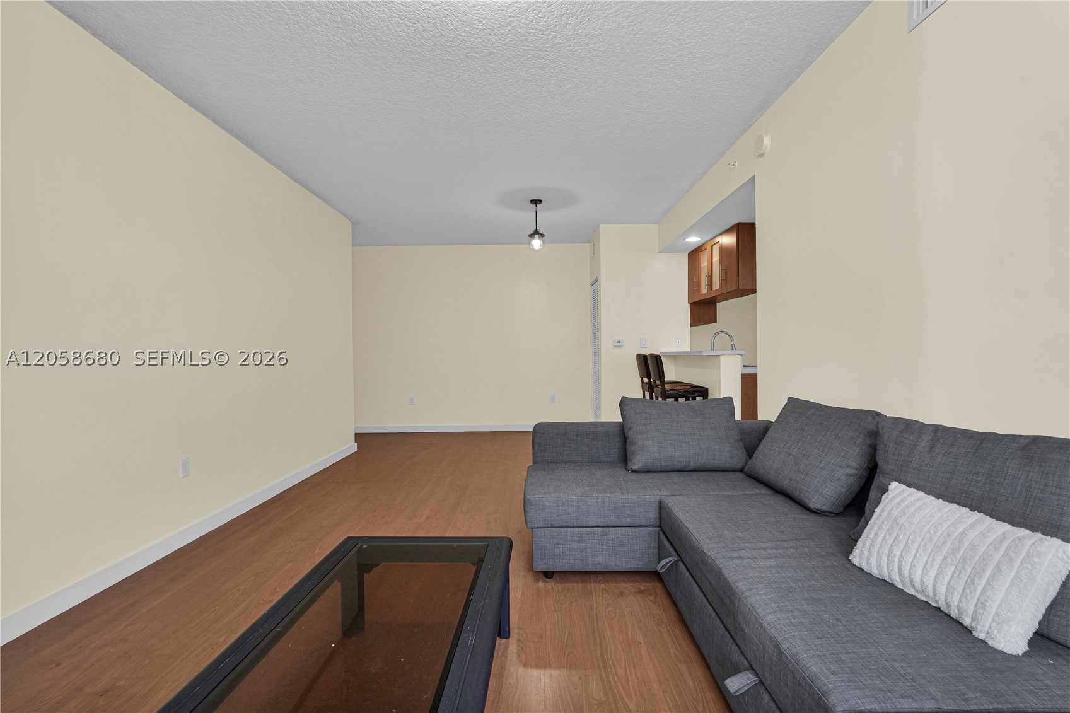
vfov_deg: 73.7
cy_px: 356
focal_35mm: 16
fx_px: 475
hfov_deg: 96.7
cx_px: 535
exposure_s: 1/30
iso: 640
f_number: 9
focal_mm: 16
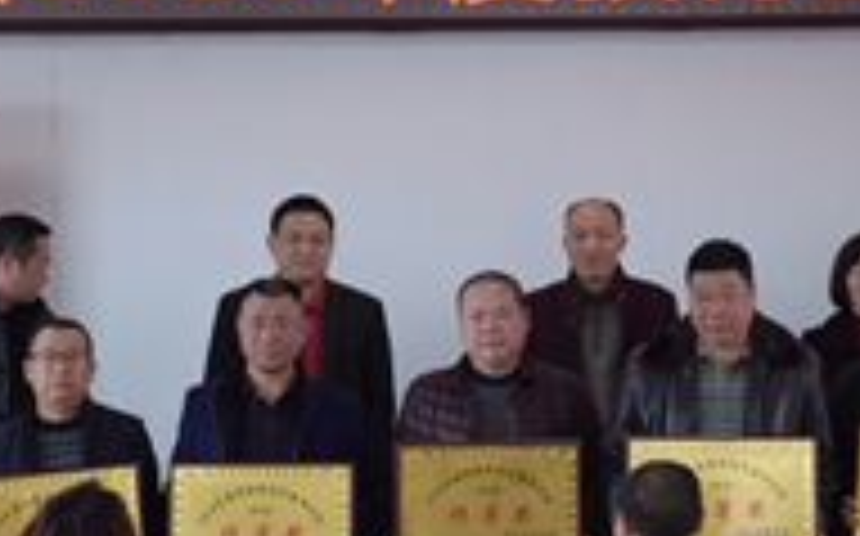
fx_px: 3442
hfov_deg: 14.2
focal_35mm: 147
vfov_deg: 8.9
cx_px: 477
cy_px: 261
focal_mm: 55
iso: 1600
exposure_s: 1/160
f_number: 2.8
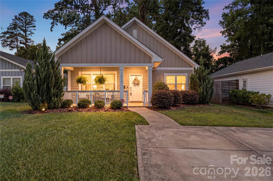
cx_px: 136
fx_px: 182
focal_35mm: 24
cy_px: 90
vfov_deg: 53.1
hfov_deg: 73.8
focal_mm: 24
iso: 100
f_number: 11
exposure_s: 1/50
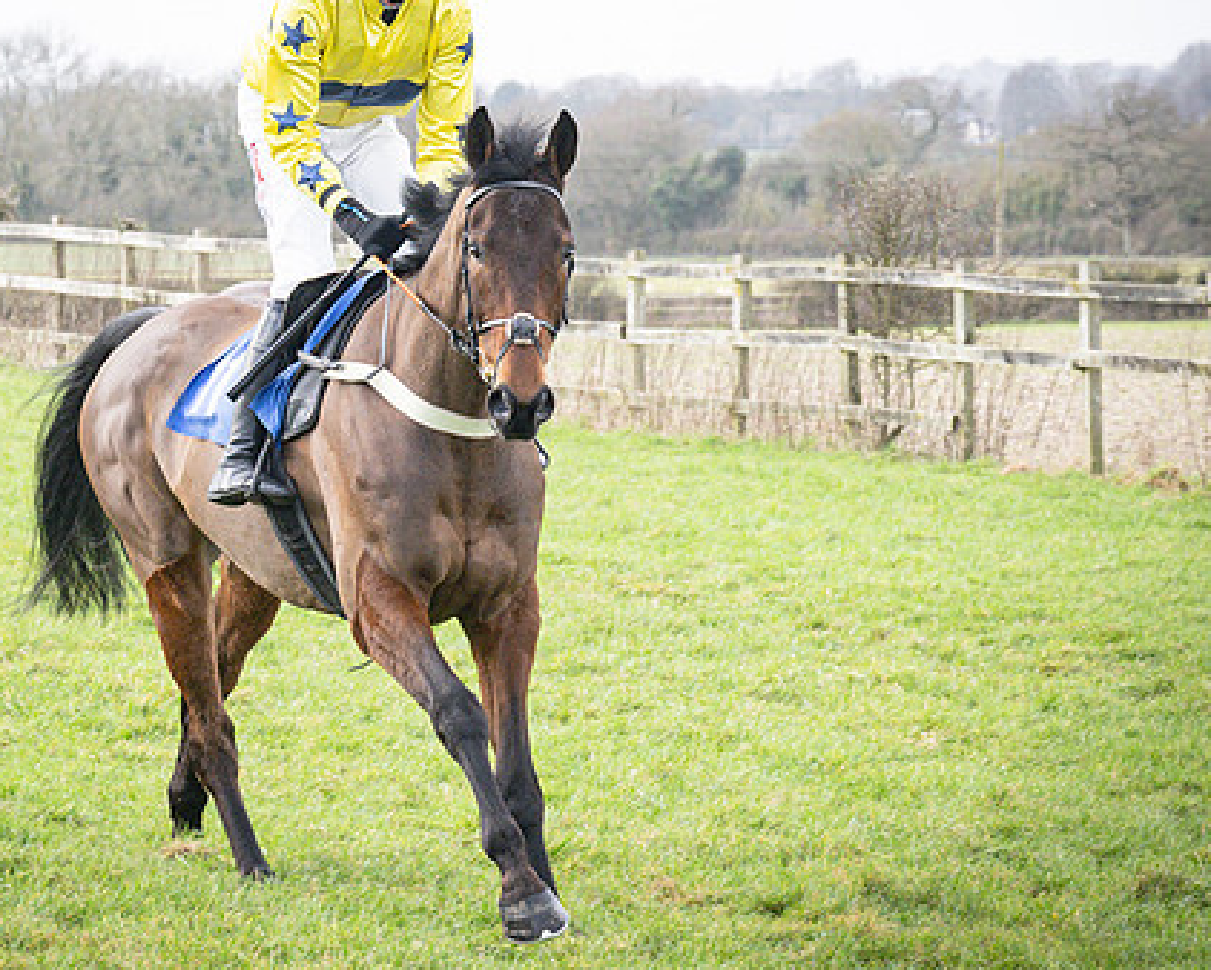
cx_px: 347
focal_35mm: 240
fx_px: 8606
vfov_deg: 6.4
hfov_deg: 8.0
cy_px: 200
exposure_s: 1/640
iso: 400
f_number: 5.6
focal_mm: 76
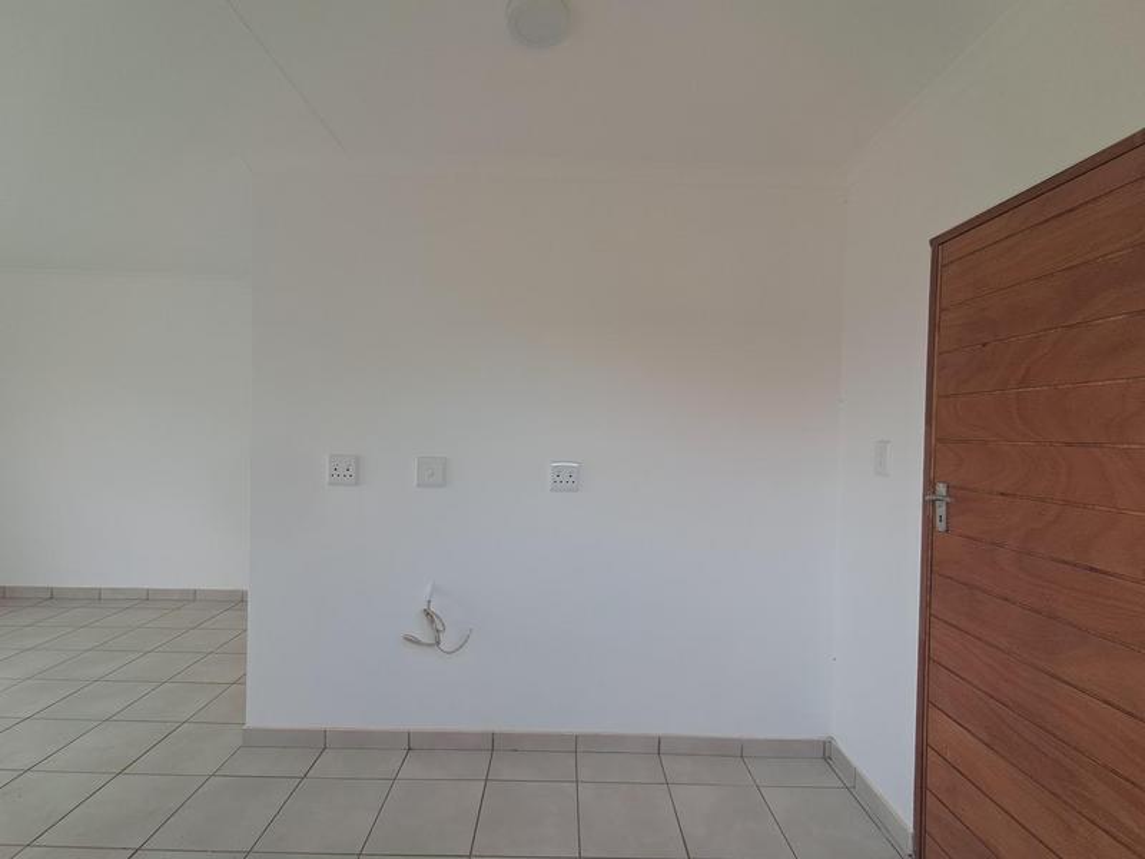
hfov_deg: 94.5
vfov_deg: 78.1
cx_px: 572
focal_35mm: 16
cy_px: 430
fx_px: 529
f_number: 2.2
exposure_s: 1/120
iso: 64
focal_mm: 1.64
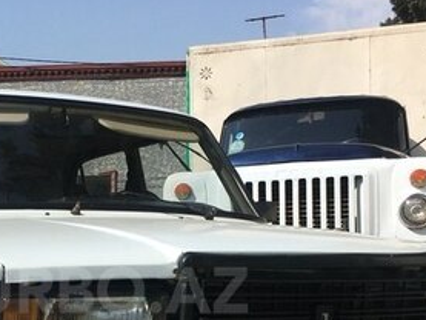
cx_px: 91
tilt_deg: -2.9
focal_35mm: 69
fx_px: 850
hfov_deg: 27.6
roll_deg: +0.4
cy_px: 290
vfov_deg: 20.9
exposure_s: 1/2404
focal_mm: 4.15
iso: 25
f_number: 2.2
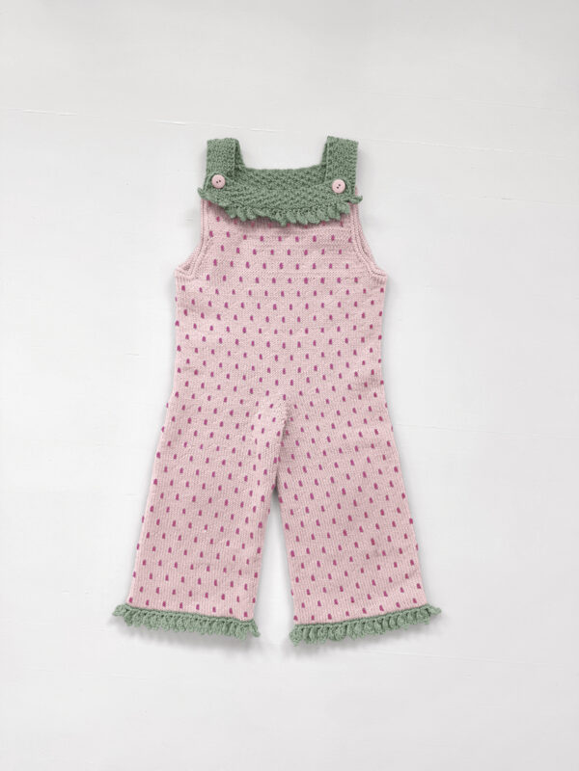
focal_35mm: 24
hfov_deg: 56.8
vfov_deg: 71.6
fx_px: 535
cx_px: 290
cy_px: 386
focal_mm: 6.76
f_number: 1.78
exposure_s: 1/121
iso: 80
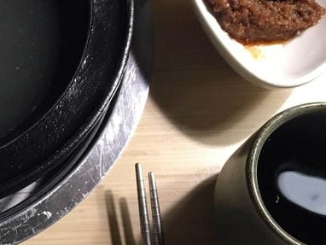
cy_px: 178
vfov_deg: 16.2
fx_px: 858
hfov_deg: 19.6
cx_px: -111
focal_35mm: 91
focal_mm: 4.15
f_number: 2.2
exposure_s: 1/30
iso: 125
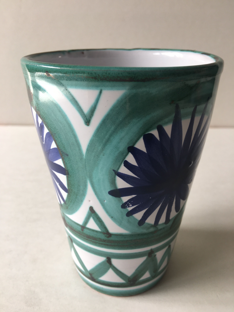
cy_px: 156
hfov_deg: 48.2
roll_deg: +1.1
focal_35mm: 29
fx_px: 261
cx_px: 117
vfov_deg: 61.7
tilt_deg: -23.5
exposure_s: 1/120
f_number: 2.2
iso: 25
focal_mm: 4.15
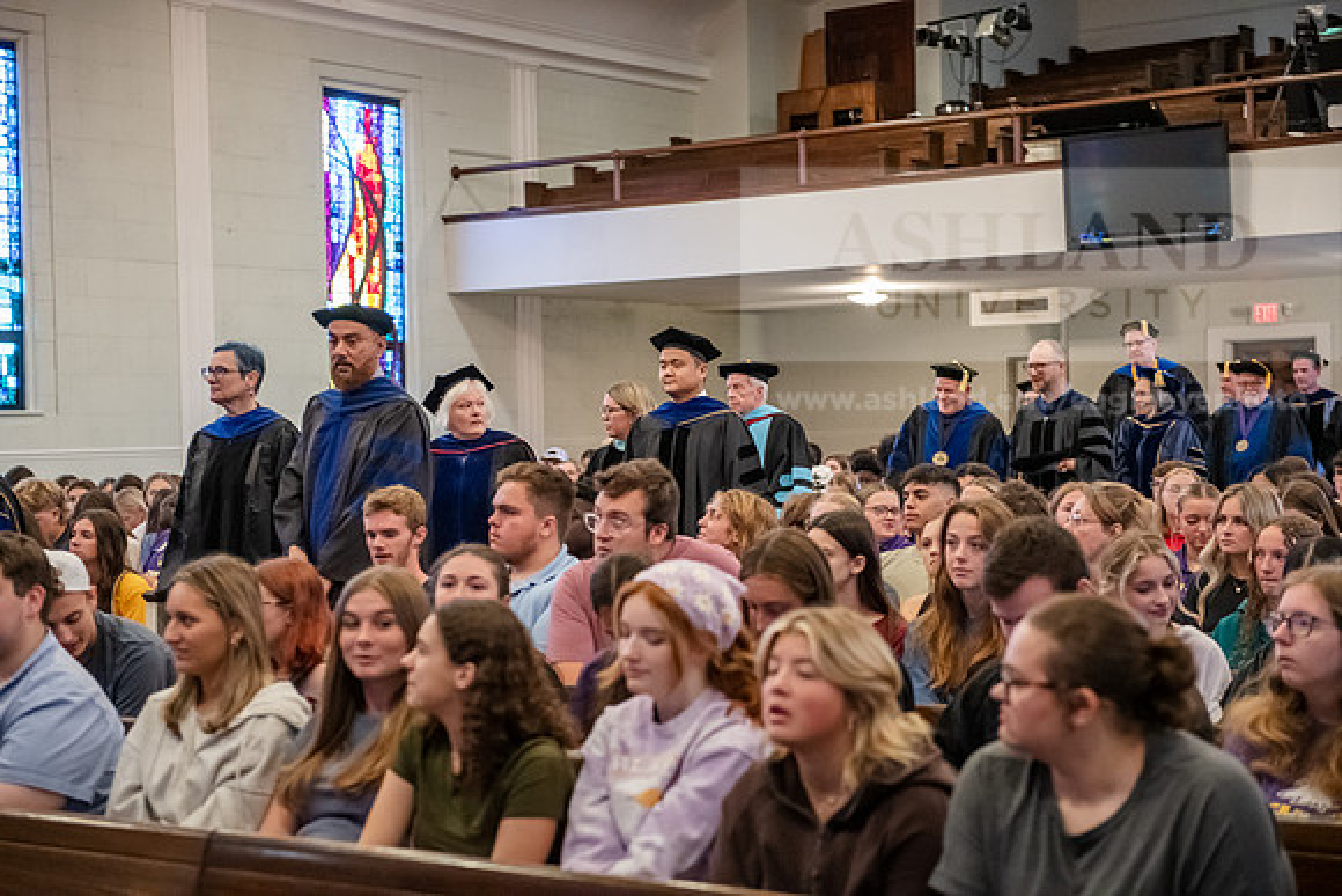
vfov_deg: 21.9
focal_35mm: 62
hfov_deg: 32.4
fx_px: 2312
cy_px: 448
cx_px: 671
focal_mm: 62
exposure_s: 1/160
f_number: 3.2
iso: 6400
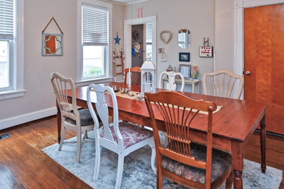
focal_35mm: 25
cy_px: 49
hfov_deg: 71.3
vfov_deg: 49.4
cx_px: 126
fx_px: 197
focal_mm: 14
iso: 250
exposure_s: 1/60
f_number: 4
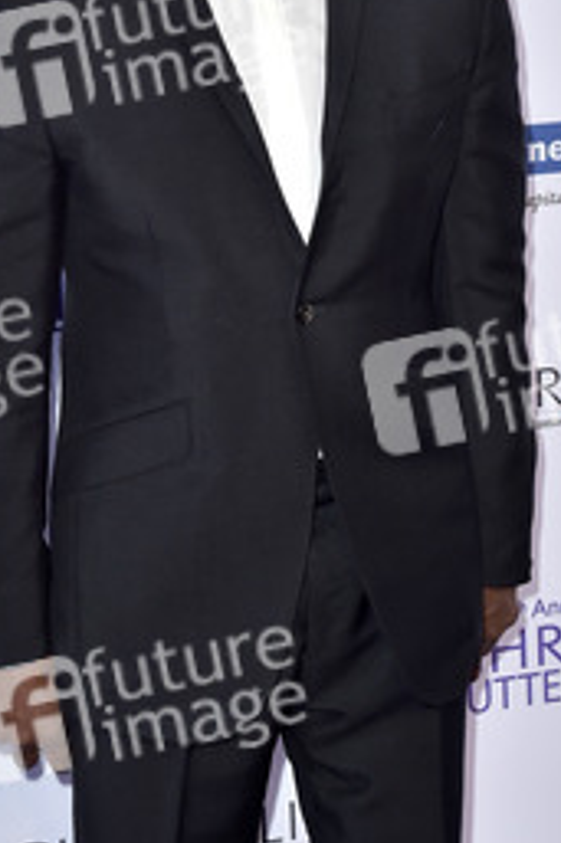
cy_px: 213
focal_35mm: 81
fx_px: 1896
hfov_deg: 16.8
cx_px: 235
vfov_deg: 24.8
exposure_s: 1/250
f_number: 6.3
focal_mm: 52
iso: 400
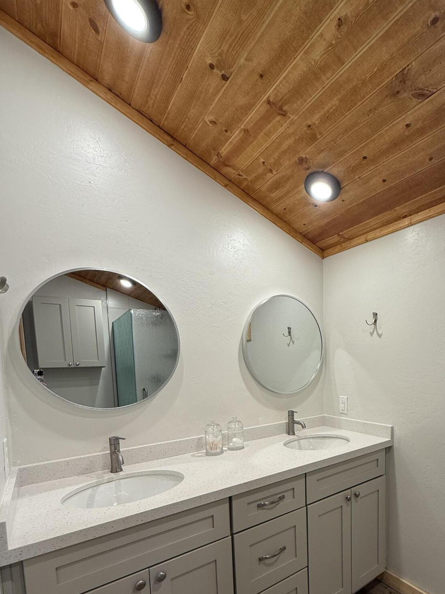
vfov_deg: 81.9
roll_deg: +0.8
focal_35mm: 19
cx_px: 298
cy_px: 394
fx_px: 326
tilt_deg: -5.2
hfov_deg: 66.8
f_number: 2.2
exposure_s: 1/120
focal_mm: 2.22
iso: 100
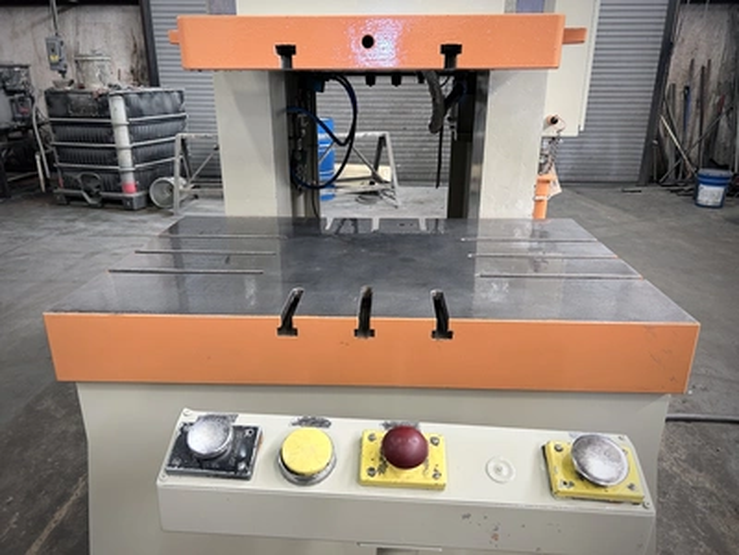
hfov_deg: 67.3
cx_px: 370
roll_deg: +0.7
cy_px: 278
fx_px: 555
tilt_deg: -20.2
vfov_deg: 53.1
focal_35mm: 26
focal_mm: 5.7
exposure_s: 1/60
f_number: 1.5
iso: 200
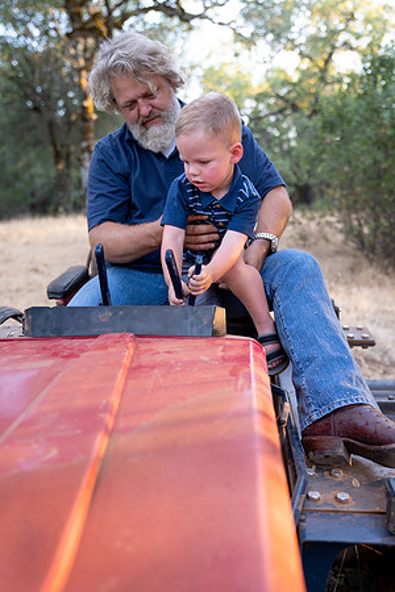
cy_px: 296
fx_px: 576
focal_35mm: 35
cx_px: 198
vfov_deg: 54.4
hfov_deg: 37.9
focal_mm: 35
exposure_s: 1/125
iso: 400
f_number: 2.8
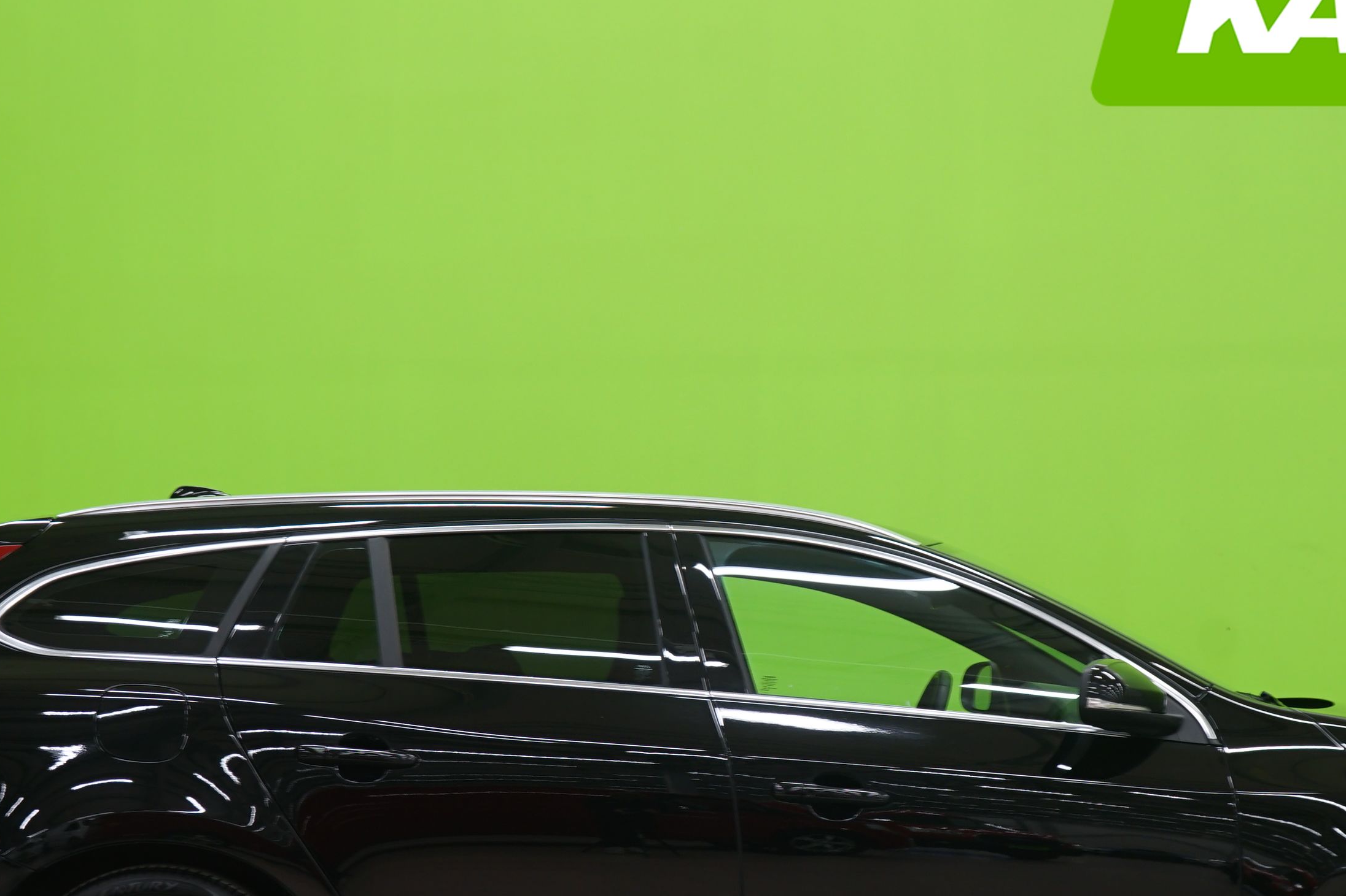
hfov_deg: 25.6
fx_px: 2953
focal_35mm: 79
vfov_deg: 17.2
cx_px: 787
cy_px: 626
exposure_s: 1/8
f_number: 5
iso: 400
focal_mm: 44
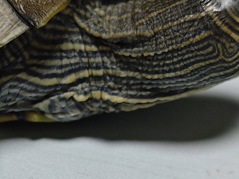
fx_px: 697
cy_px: 127
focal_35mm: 101
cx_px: 76
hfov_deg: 19.4
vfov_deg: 14.6
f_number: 1.6
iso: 320
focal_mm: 6.55
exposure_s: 1/100
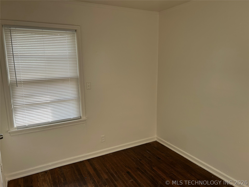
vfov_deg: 53.1
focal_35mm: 26
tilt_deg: -10.2
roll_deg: +1.5
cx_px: 124
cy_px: 94
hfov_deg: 67.3
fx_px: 187
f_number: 1.5
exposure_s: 1/277
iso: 40
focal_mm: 5.7
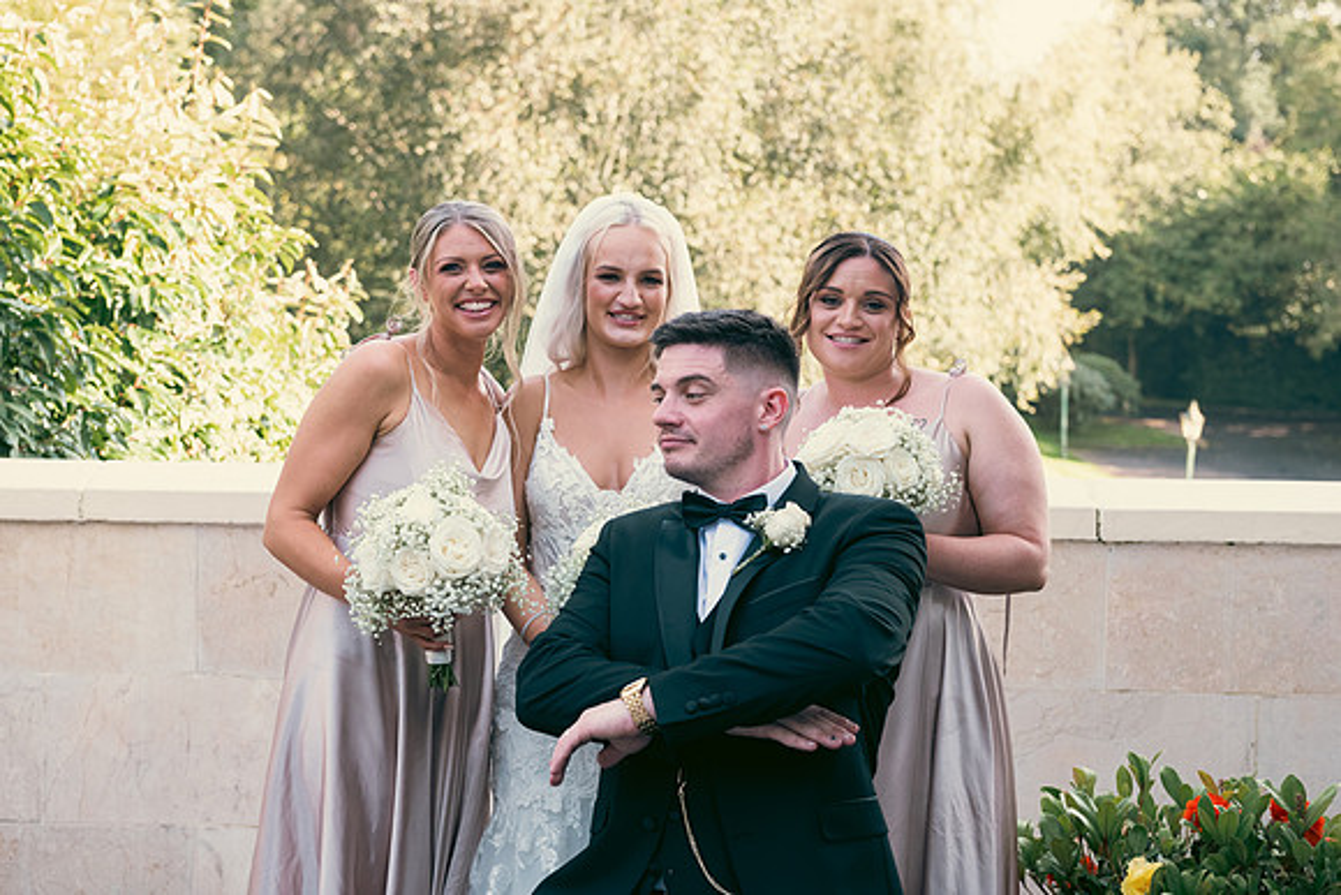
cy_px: 448
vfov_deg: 19.5
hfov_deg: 28.8
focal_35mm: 70
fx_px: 2608
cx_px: 670
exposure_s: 1/160
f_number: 6.3
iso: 320
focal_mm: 70
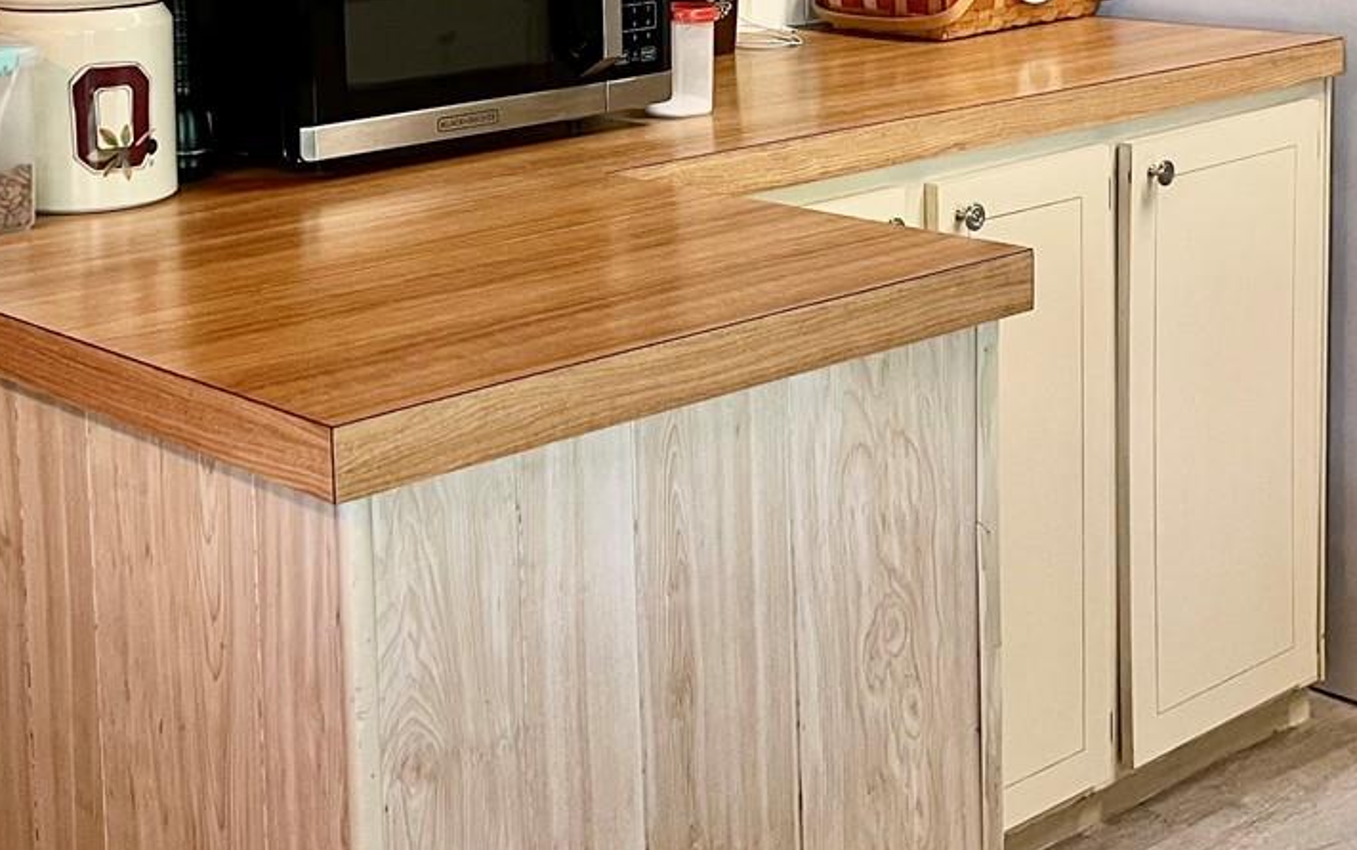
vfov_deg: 20.4
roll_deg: +0.7
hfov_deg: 32.8
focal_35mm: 62
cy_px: 31
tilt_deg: -7.5
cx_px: 492
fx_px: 2294
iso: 125
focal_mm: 5.1
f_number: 1.6
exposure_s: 1/60
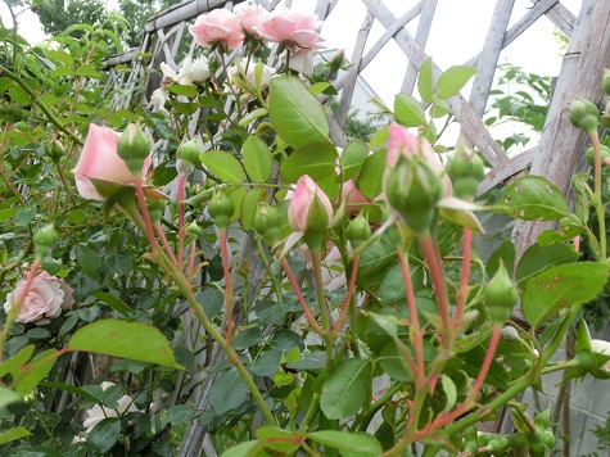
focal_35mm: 37
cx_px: 305
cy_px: 228
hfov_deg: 50.1
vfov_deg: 38.6
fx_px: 652
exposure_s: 1/125
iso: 100
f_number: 4.1
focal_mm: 6.5
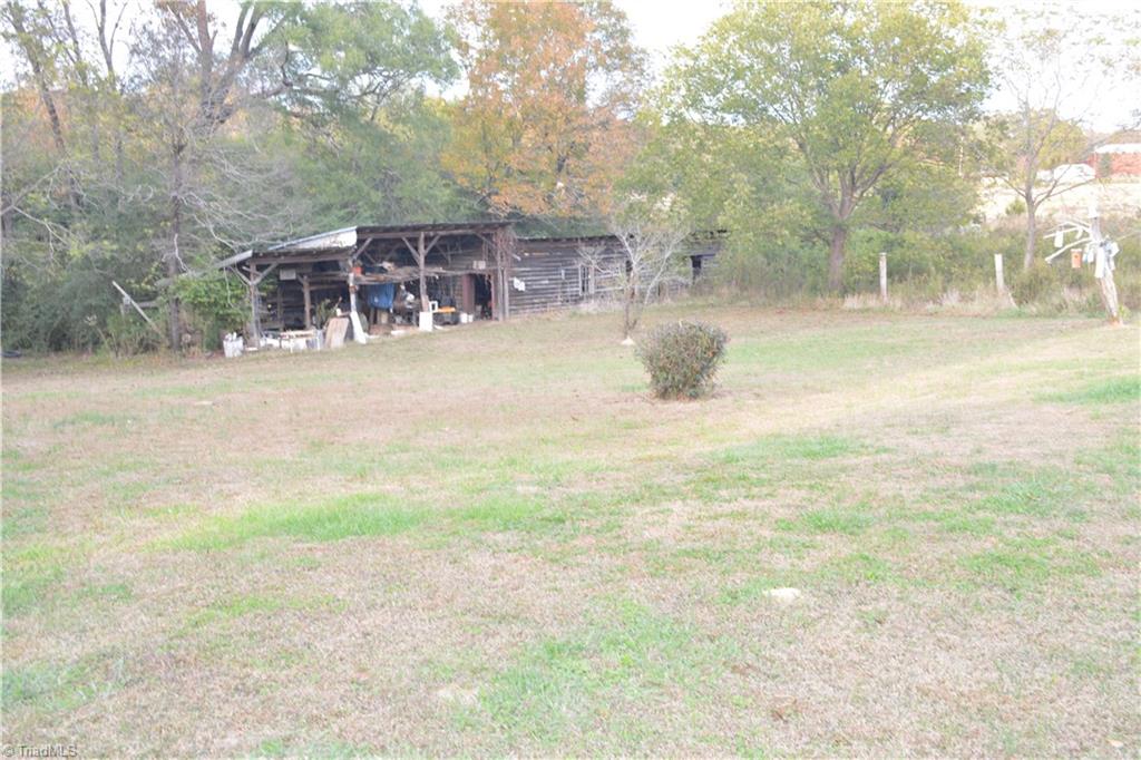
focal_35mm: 36
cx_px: 570
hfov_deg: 53.1
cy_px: 380
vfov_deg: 36.8
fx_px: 1141
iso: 1600
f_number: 8
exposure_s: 1/60
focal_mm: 24
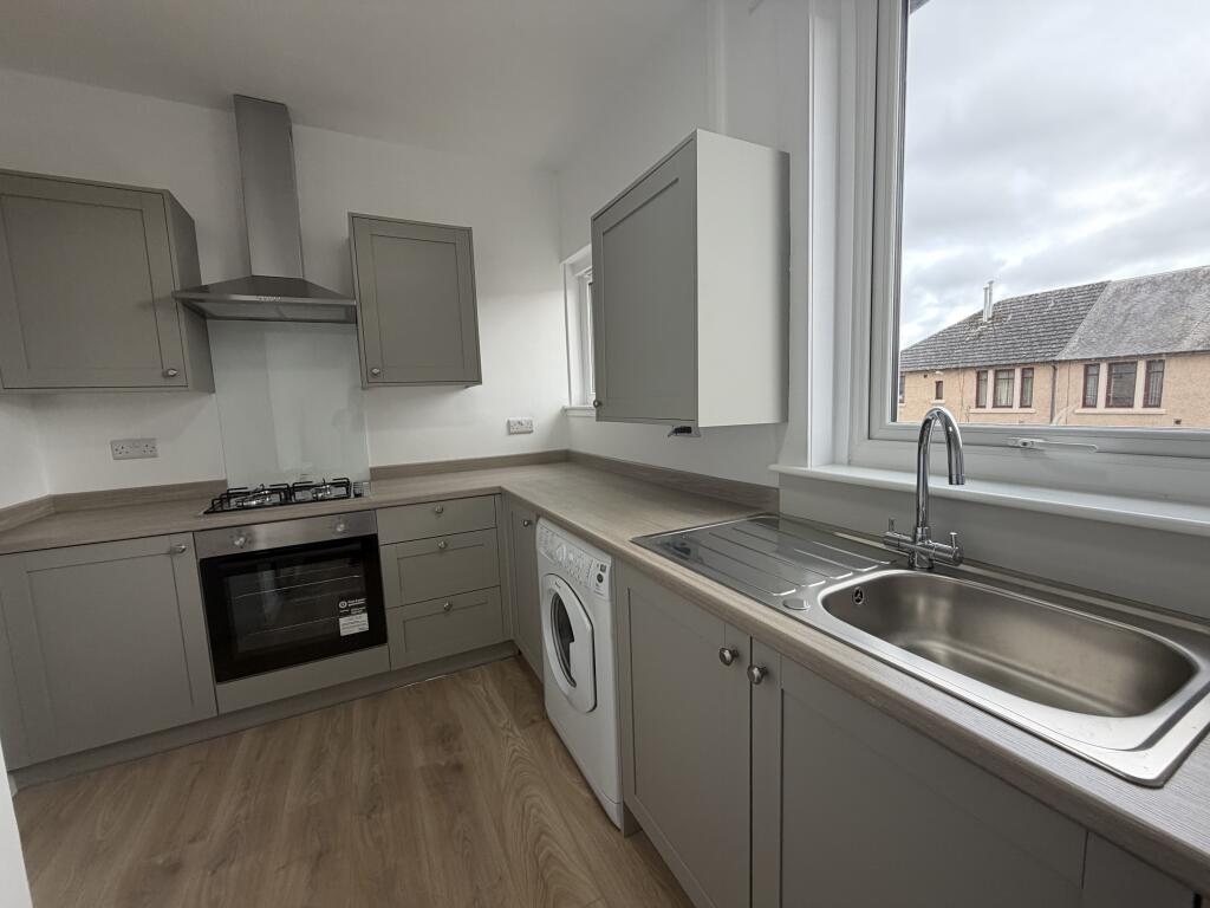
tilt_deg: -5.7
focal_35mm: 14
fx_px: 489
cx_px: 605
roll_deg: +2.4
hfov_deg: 102.1
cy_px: 454
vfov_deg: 85.7
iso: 125
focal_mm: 2.22
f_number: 2.2
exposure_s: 1/121
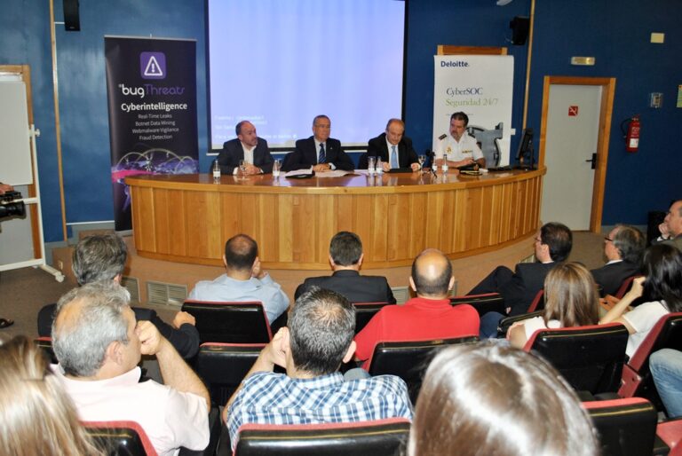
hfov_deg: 57.2
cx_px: 341
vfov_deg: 40.1
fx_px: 626
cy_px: 228
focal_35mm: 33
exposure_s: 1/60
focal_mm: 22
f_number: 4
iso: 200
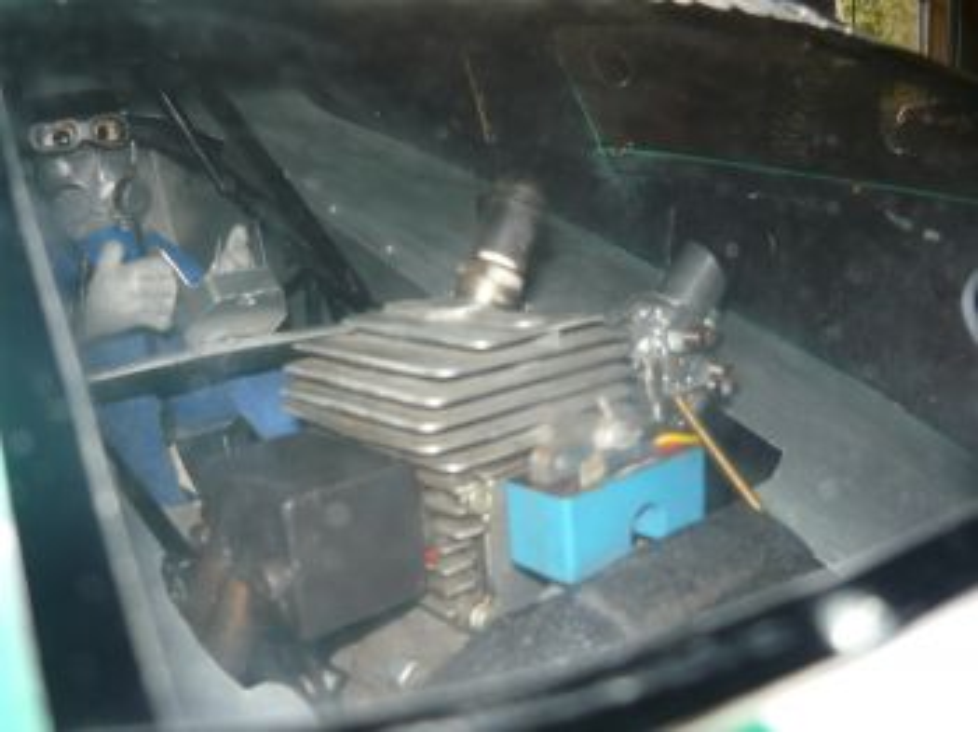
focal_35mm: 33
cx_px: 489
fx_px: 932
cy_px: 366
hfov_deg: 55.4
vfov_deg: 42.9
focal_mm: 5.5
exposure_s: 1/30
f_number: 2.8
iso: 100
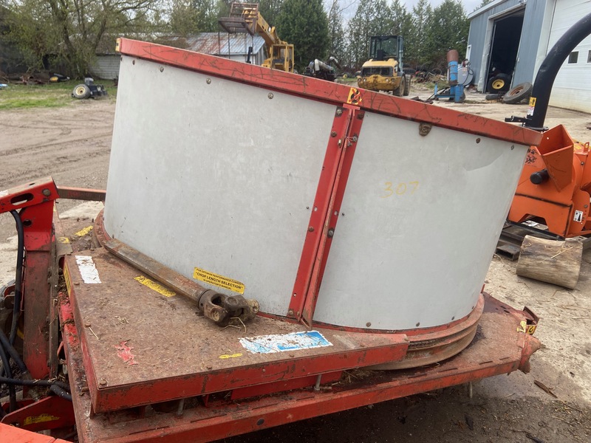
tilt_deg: -21.0
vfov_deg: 53.1
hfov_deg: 67.3
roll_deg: +0.3
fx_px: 444
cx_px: 296
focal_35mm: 26
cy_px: 222
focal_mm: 4.25
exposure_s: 1/719
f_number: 1.8
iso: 32
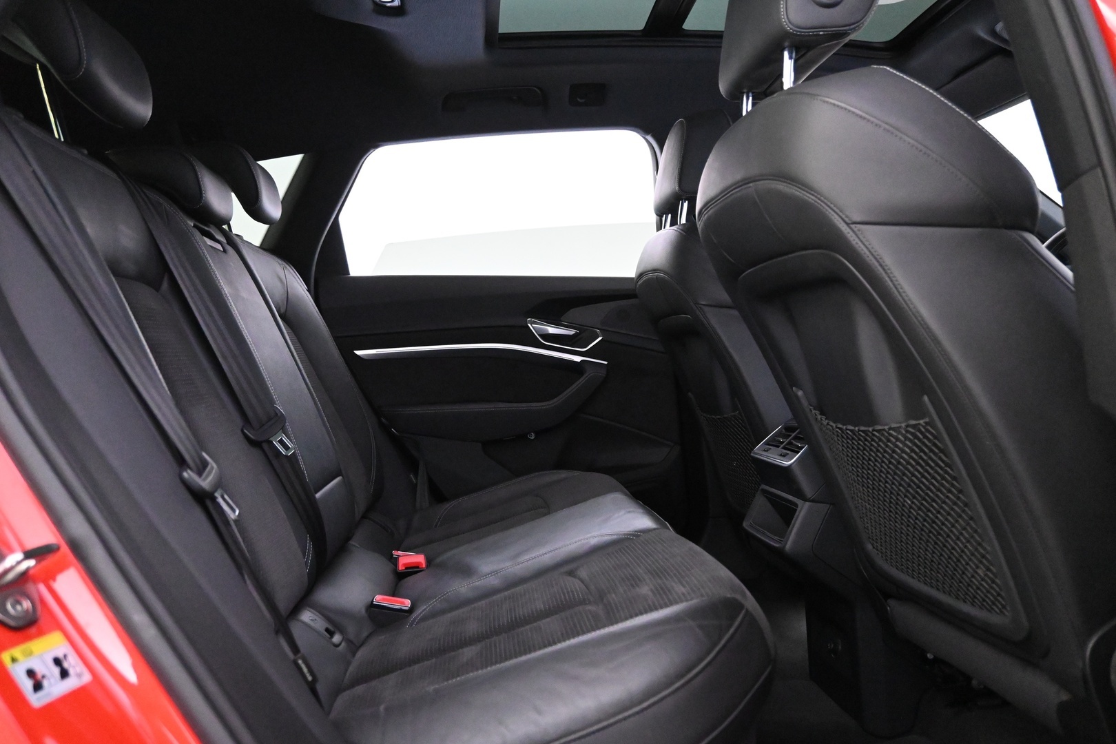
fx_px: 907
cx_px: 558
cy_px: 372
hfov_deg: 63.2
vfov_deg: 44.6
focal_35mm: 29
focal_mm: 19.5
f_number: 3.8
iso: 8000
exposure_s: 1/30
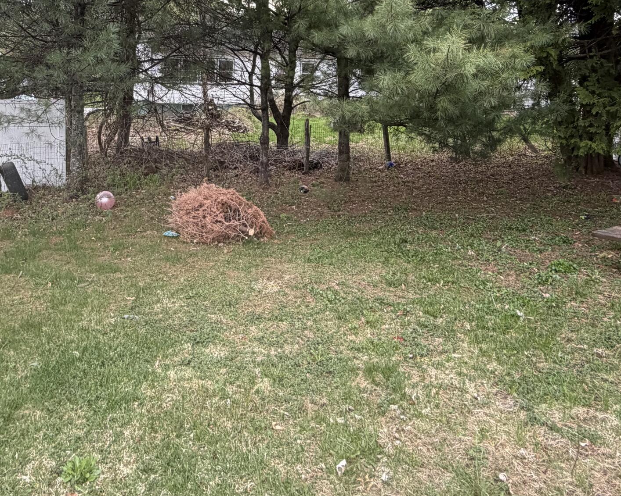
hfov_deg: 59.9
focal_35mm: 29
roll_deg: -1.5
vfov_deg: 48.2
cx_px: 244
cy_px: 128
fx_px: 533
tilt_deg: -5.0
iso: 160
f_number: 2.2
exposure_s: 1/121
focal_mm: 2.22
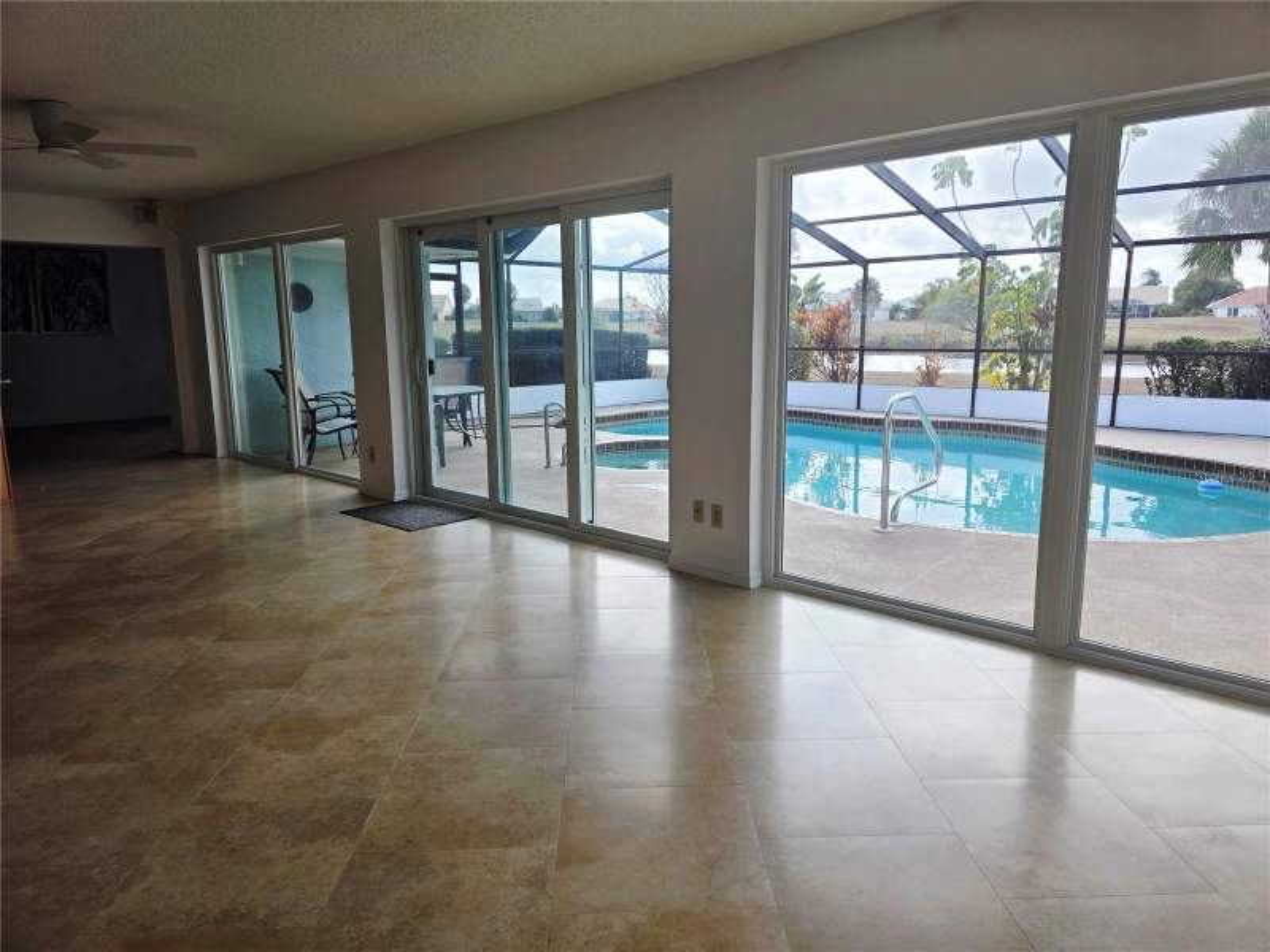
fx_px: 844
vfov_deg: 58.9
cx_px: 635
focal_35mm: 23
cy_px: 476
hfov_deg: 73.9
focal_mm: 6.3
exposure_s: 1/370
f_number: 1.7
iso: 32
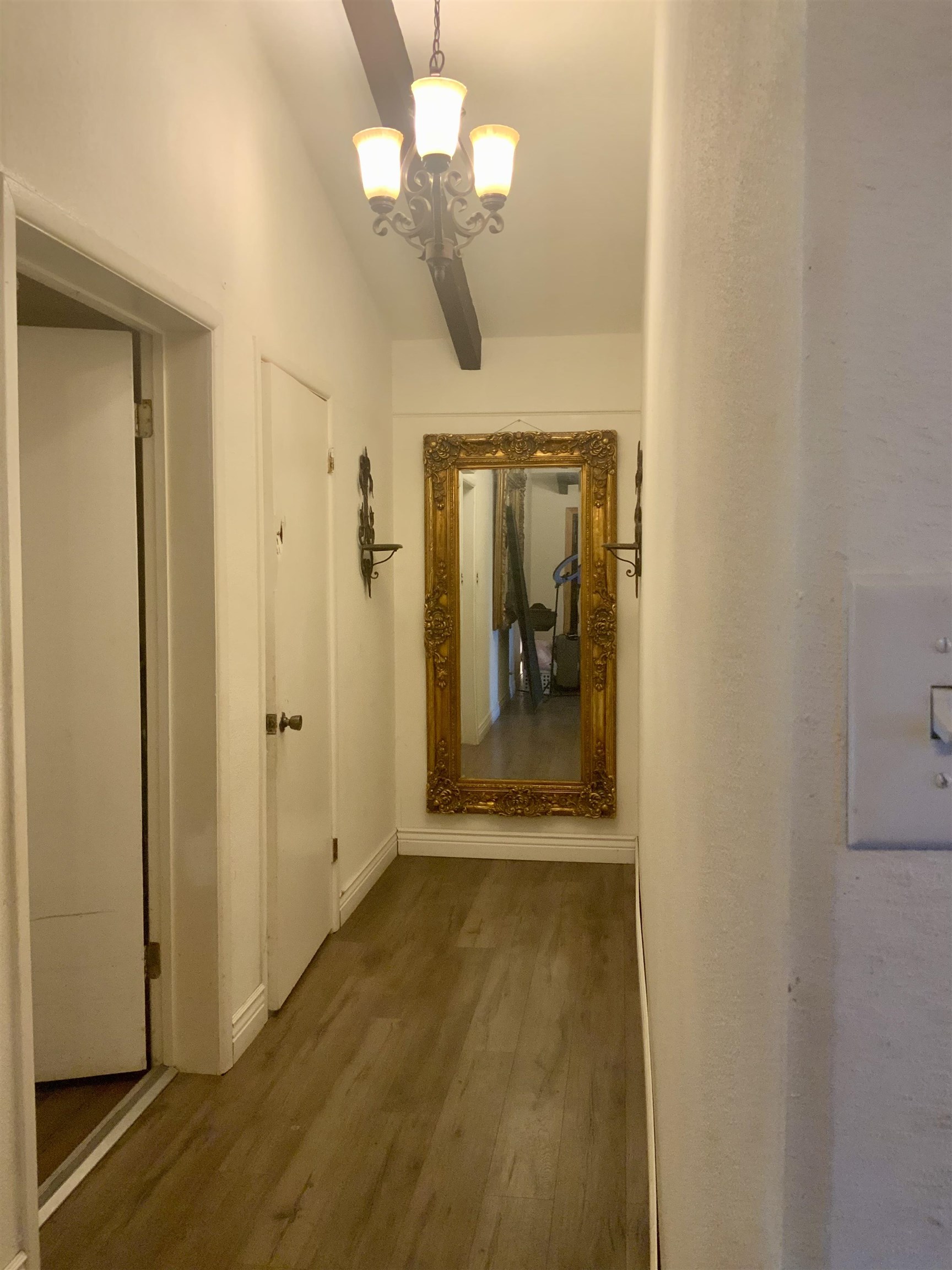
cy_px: 635
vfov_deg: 61.7
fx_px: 1063
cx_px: 476
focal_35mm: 29
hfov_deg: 48.2
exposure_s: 1/60
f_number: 1.8
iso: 160
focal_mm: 3
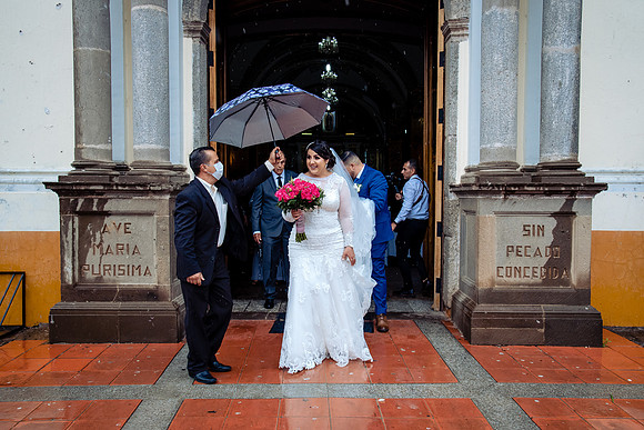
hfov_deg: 57.1
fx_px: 591
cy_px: 215
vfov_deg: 39.9
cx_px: 322
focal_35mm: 33
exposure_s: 1/800
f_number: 7.1
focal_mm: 32
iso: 1250
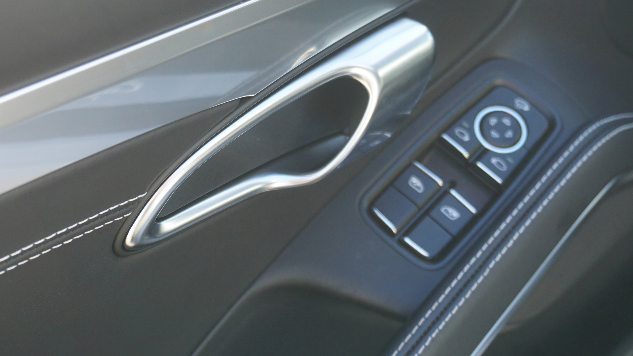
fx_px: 1104
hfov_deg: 31.9
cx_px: 266
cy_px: 73
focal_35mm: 66
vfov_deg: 18.2
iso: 160
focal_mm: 29
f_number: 4.5
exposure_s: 1/60
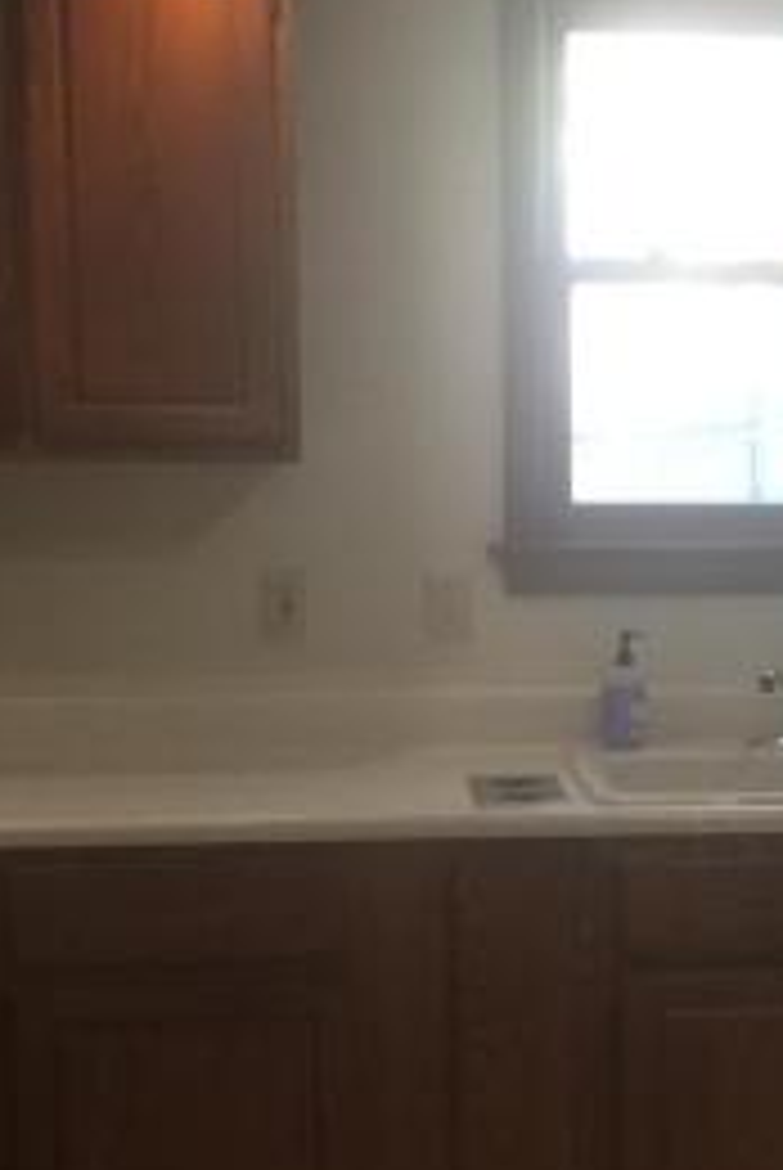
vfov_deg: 22.7
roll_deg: -0.8
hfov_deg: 15.0
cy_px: 806
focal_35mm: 89
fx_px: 2896
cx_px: 846
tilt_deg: -7.7
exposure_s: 1/15
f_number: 2.2
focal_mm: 4.15
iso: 64
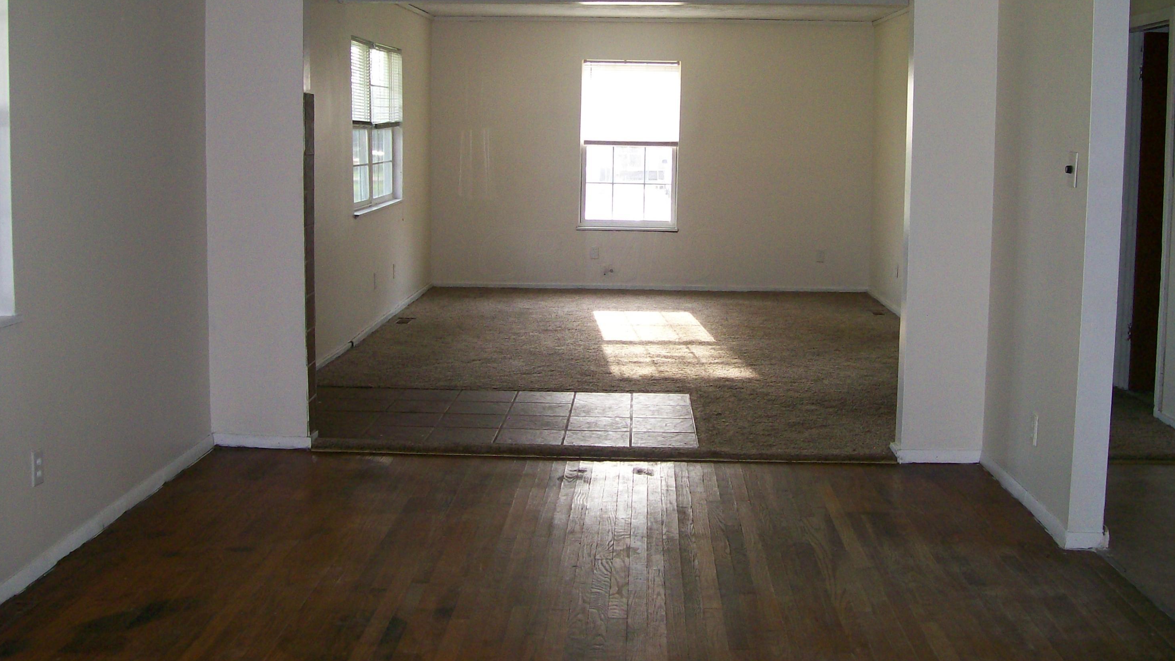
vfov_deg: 29.6
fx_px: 1246
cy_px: 254
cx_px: 597
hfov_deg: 50.5
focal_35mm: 40
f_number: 2.7
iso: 140
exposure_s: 1/64
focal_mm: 6
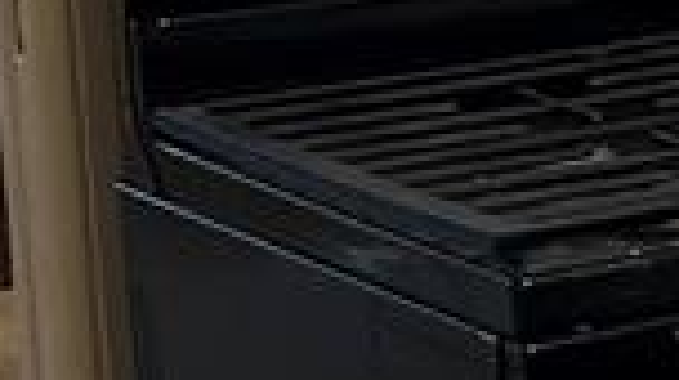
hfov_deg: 8.8
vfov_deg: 6.3
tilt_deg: -9.3
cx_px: 2180
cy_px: -98
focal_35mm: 191
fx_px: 3434
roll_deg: -1.2
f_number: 1.5
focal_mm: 5.7
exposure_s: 1/60
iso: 100
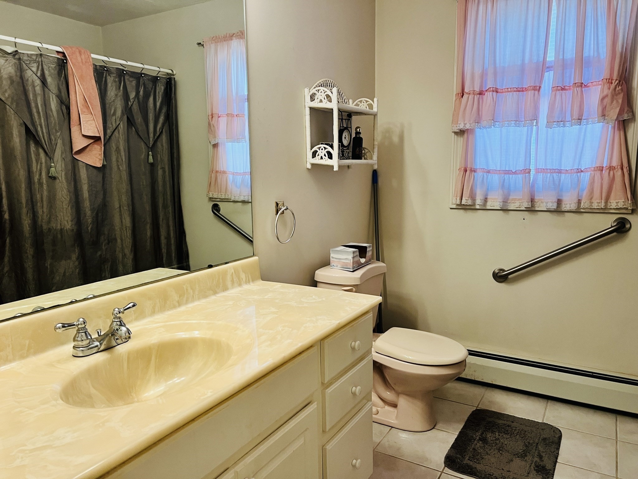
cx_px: 319
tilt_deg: -9.9
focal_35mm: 26
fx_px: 479
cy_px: 240
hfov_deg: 67.3
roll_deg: +1.6
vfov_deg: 53.1
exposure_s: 1/60
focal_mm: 5.7
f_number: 1.5
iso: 100
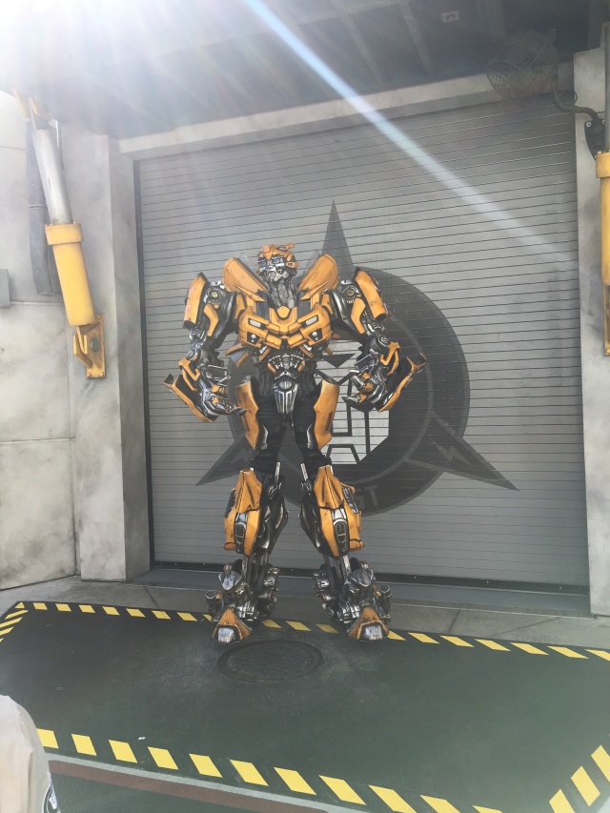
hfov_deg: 48.2
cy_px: 406
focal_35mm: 29
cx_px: 305
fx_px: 681
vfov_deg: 61.7
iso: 25
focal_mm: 4.15
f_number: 2.2
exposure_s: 1/605
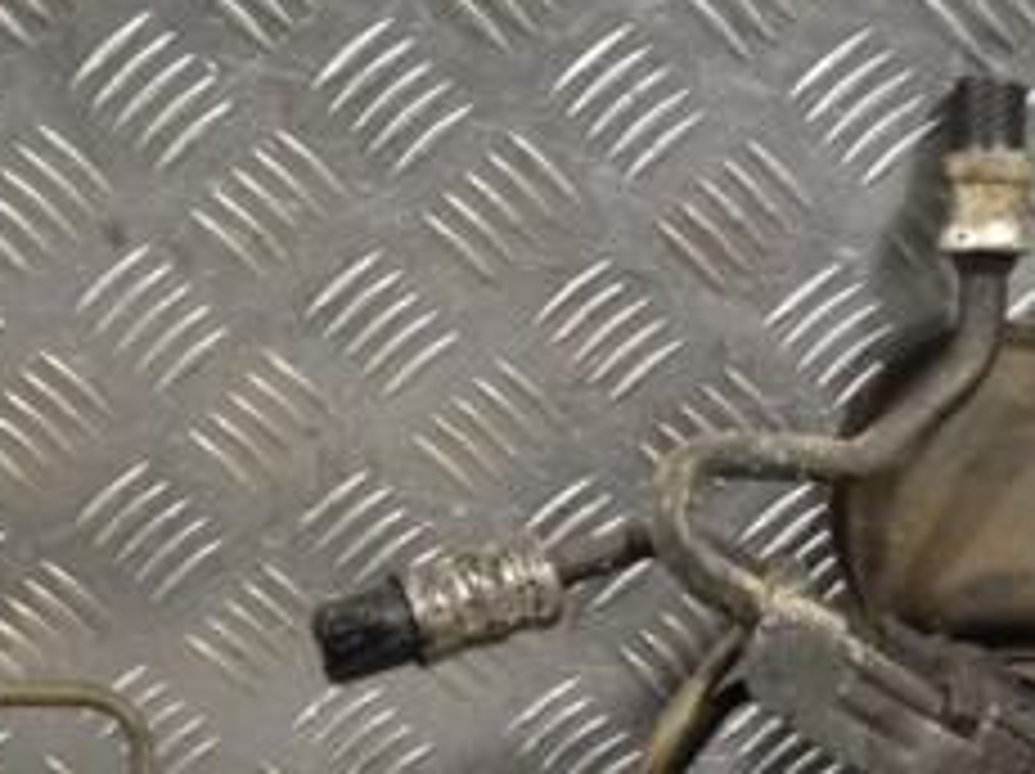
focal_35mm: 98
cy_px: 630
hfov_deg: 19.9
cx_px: 274
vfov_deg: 15.0
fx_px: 2927
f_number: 8
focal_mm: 26
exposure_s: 1/250
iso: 3200
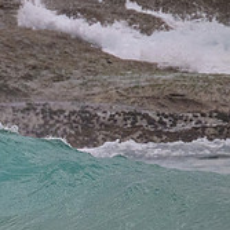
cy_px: 210
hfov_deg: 0.7
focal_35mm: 2361
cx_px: -163
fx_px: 17748
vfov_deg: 0.7
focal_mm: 800
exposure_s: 1/1250
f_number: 11
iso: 3200
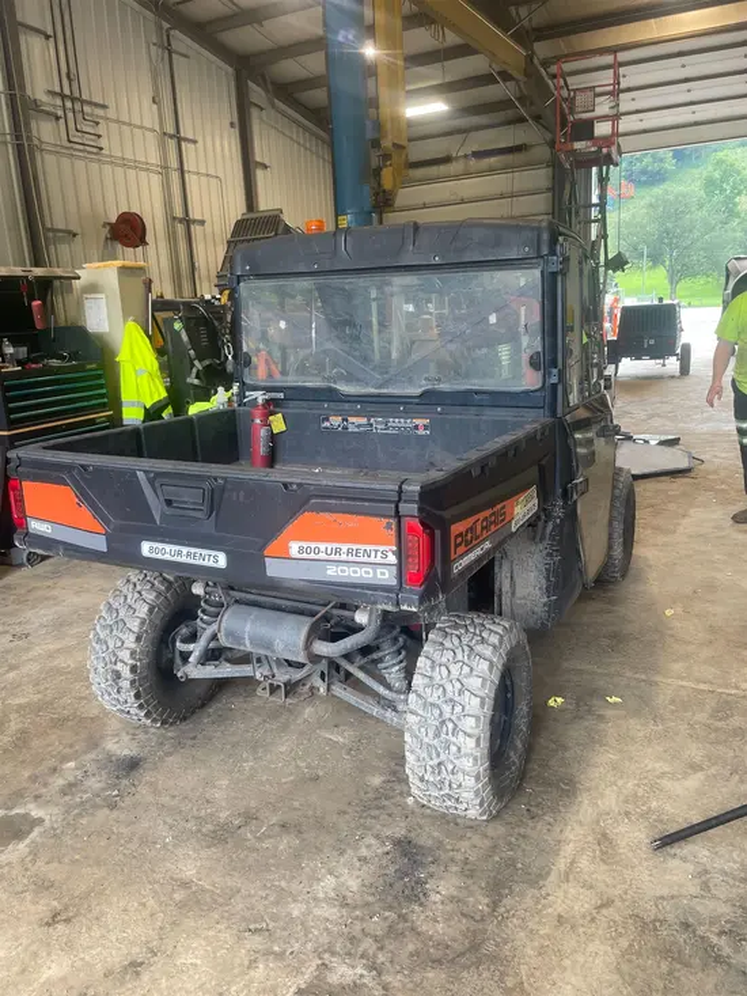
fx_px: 748
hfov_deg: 53.1
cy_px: 498
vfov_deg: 67.3
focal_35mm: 26
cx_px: 374
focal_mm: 4.2
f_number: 1.6
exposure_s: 1/121
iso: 64
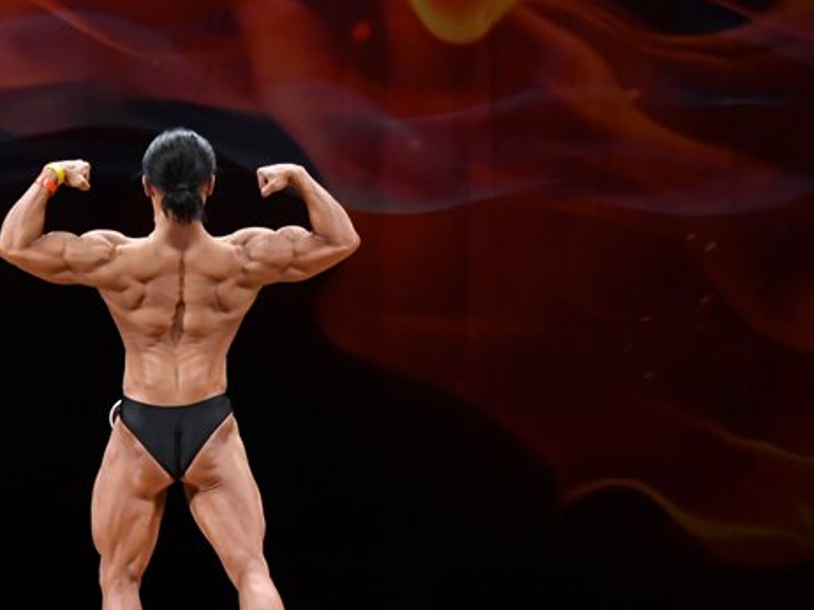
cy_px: 444
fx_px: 7662
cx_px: 302
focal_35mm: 326
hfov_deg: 6.1
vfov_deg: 4.6
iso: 3200
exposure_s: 1/400
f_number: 5.6
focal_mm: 135
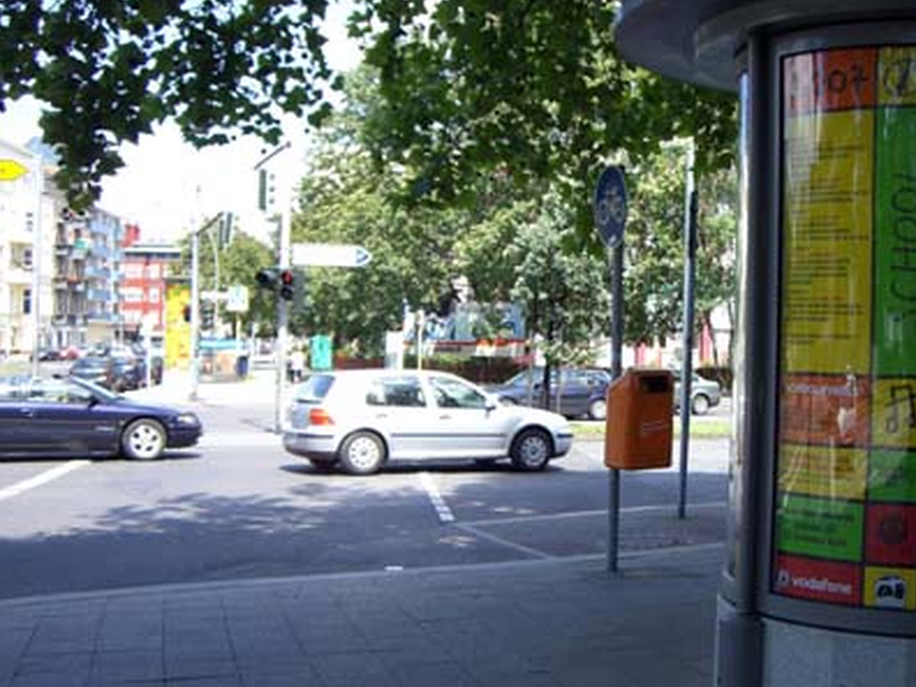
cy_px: 385
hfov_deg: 39.4
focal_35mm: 48
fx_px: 1270
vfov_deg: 30.2
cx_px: 574
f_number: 2.7
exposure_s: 1/400
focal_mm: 6.2
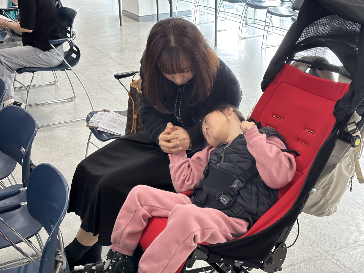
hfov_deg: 36.8
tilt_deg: -22.7
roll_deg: +0.1
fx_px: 547
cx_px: 182
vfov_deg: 28.0
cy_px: 136
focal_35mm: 52
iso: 100
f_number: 1.6
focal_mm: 5.96
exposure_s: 1/60
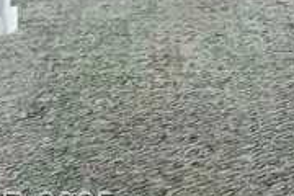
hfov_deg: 13.3
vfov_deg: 11.3
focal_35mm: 77
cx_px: 786
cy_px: -385
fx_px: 629
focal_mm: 1.57
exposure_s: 1/60
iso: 320
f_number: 1.8
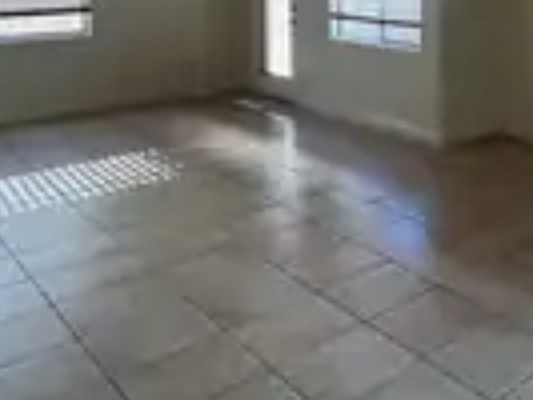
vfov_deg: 31.3
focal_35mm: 42
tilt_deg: -1.9
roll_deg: -0.5
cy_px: -20
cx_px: 585
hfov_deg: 37.5
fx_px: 647
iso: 125
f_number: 2.2
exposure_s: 1/121
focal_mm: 2.22
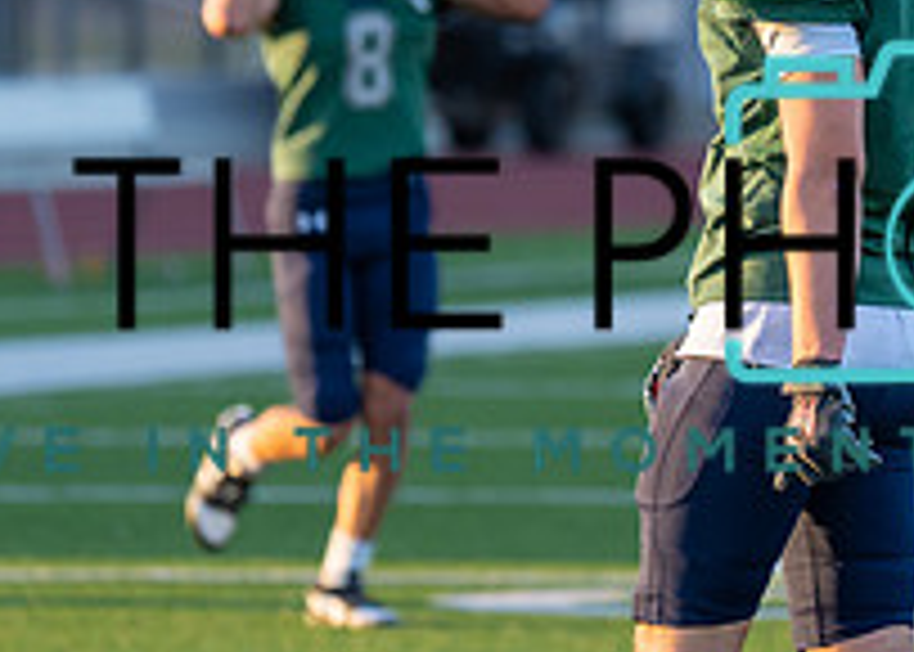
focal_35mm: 545
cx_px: 876
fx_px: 14147
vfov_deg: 2.6
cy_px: 92
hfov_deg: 3.7
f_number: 2.8
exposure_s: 1/1000
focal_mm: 138
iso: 320
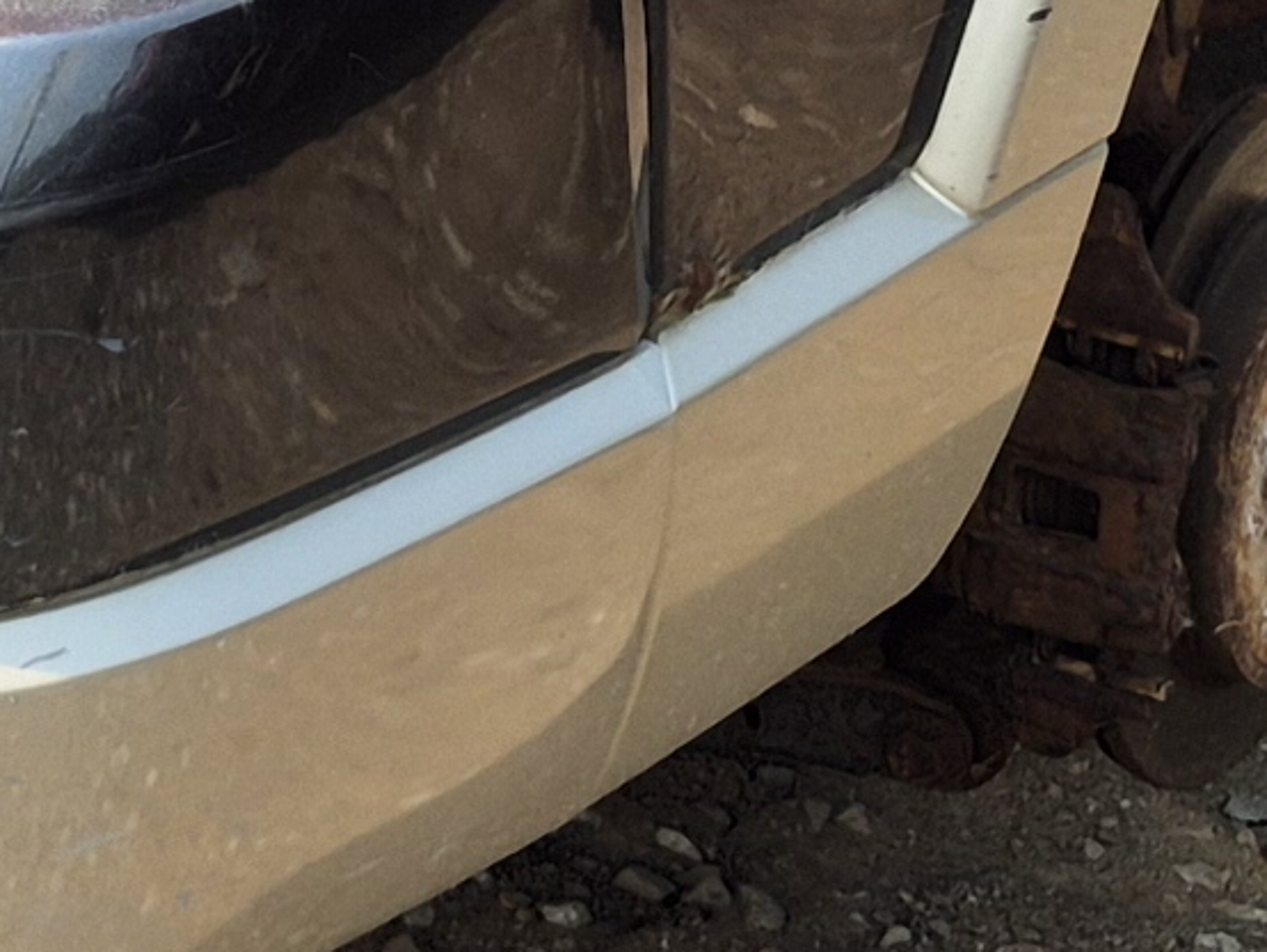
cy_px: -1103
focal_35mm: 166
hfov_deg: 11.8
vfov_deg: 8.4
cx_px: 62
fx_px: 6078
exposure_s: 1/1488
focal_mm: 5.4
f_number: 1.8
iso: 25
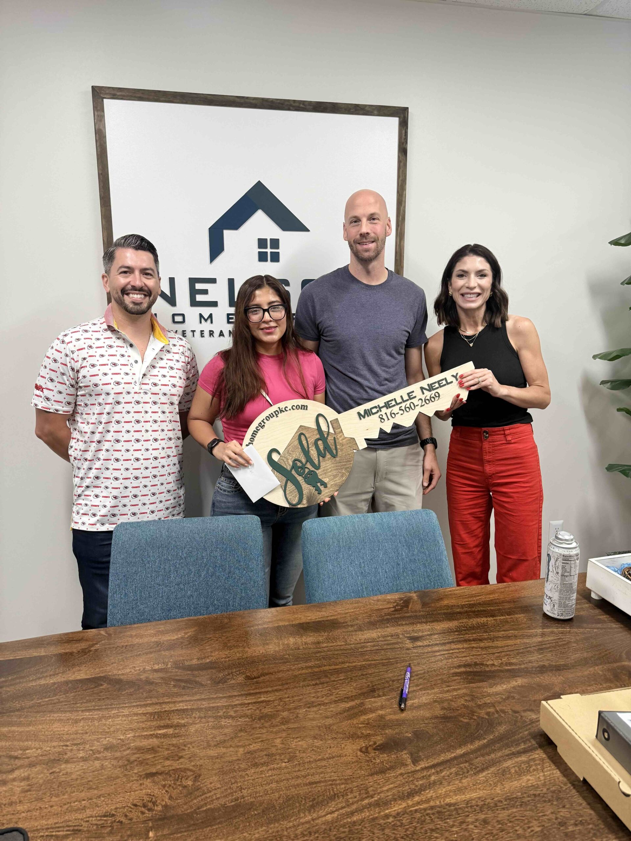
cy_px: 420
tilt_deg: -9.2
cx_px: 316
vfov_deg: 71.6
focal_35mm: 24
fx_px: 583
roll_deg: +0.1
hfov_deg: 56.8
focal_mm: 6.76
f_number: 1.78
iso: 200
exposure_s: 1/120
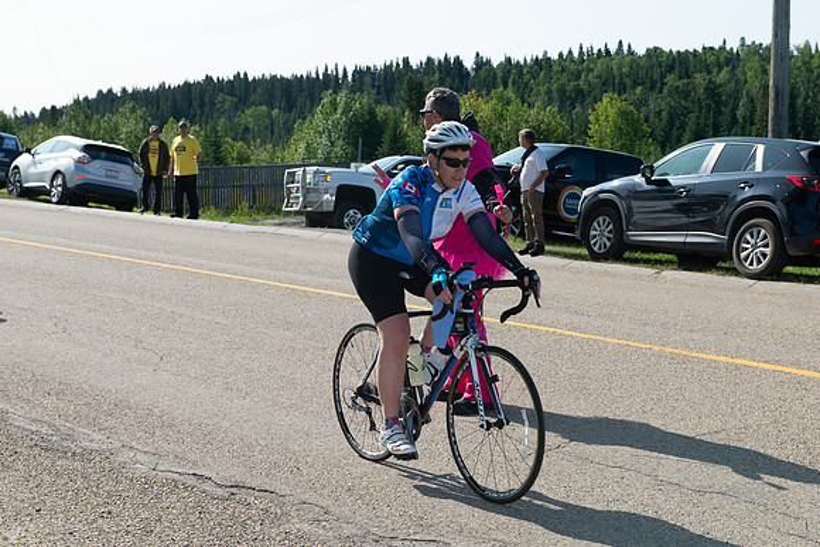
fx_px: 1504
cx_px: 410
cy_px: 274
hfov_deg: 30.5
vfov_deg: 20.6
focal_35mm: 66
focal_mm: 66
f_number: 10
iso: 250
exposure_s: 1/400
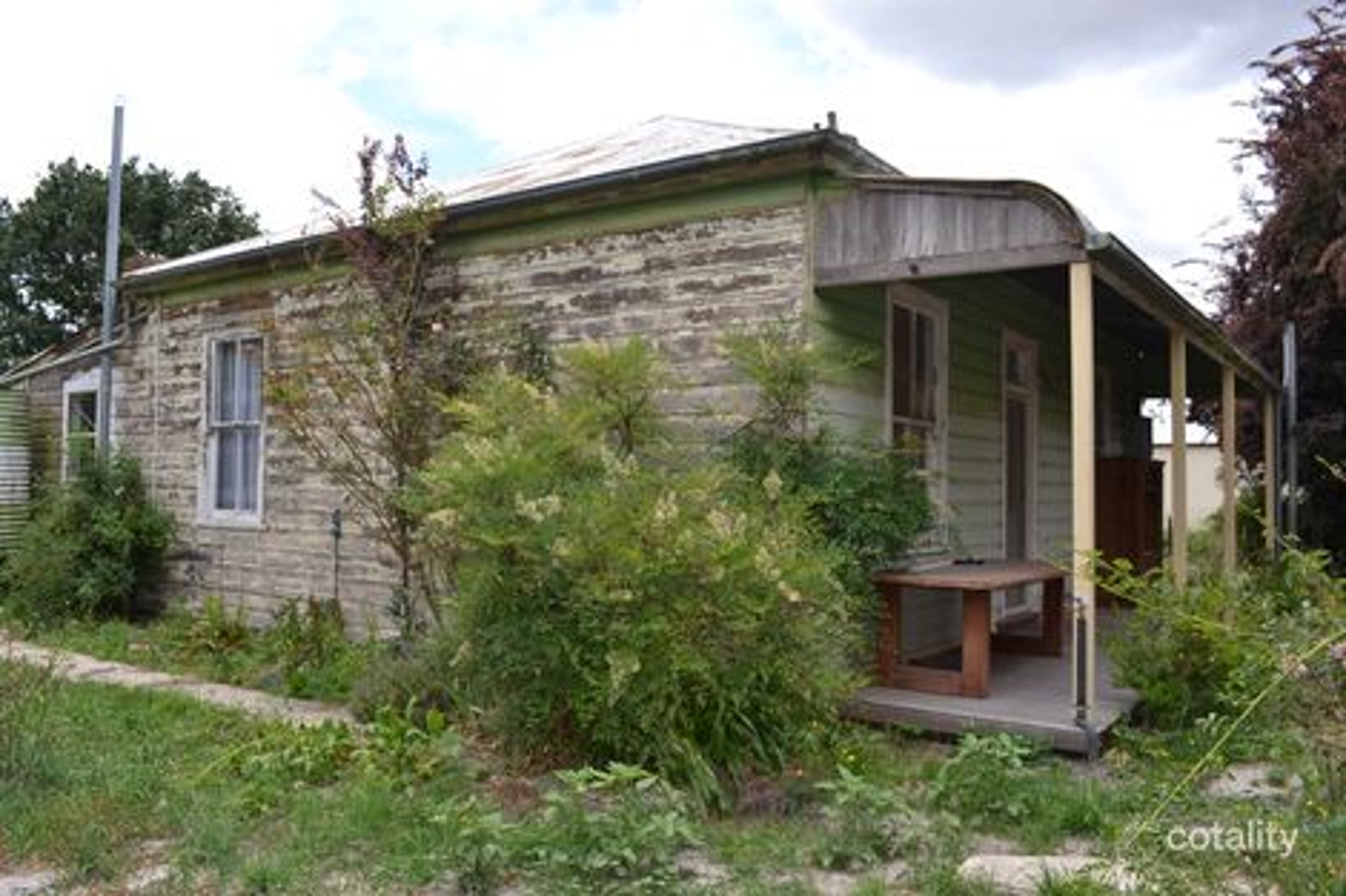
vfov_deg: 47.9
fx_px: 1009
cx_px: 673
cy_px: 448
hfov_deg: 67.4
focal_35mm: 27
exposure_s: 1/200
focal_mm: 18
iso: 100
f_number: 6.3
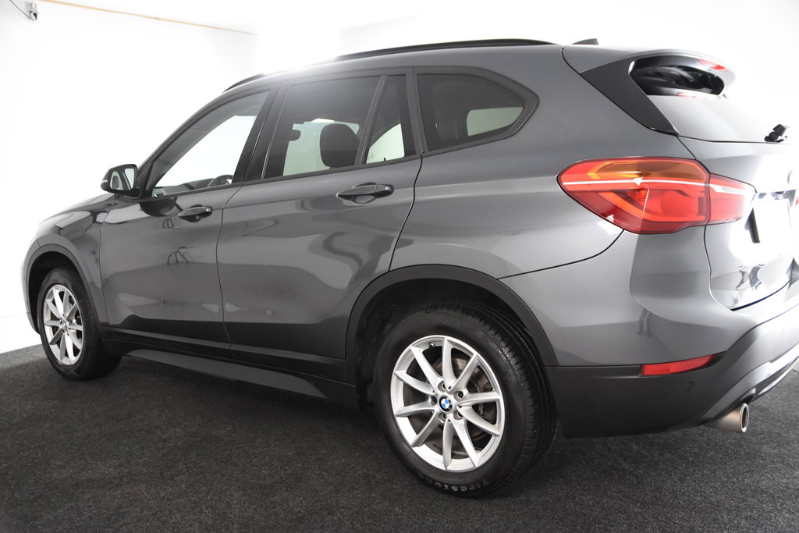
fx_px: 732
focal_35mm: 33
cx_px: 400
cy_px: 266
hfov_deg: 57.2
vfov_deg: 40.0
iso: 1600
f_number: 3.5
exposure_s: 1/50
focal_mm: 22
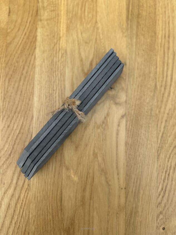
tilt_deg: -85.7
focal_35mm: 24
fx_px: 163
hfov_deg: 56.8
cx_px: 88
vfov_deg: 71.6
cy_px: 118
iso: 80
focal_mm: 6.86
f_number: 1.78
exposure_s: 1/1374
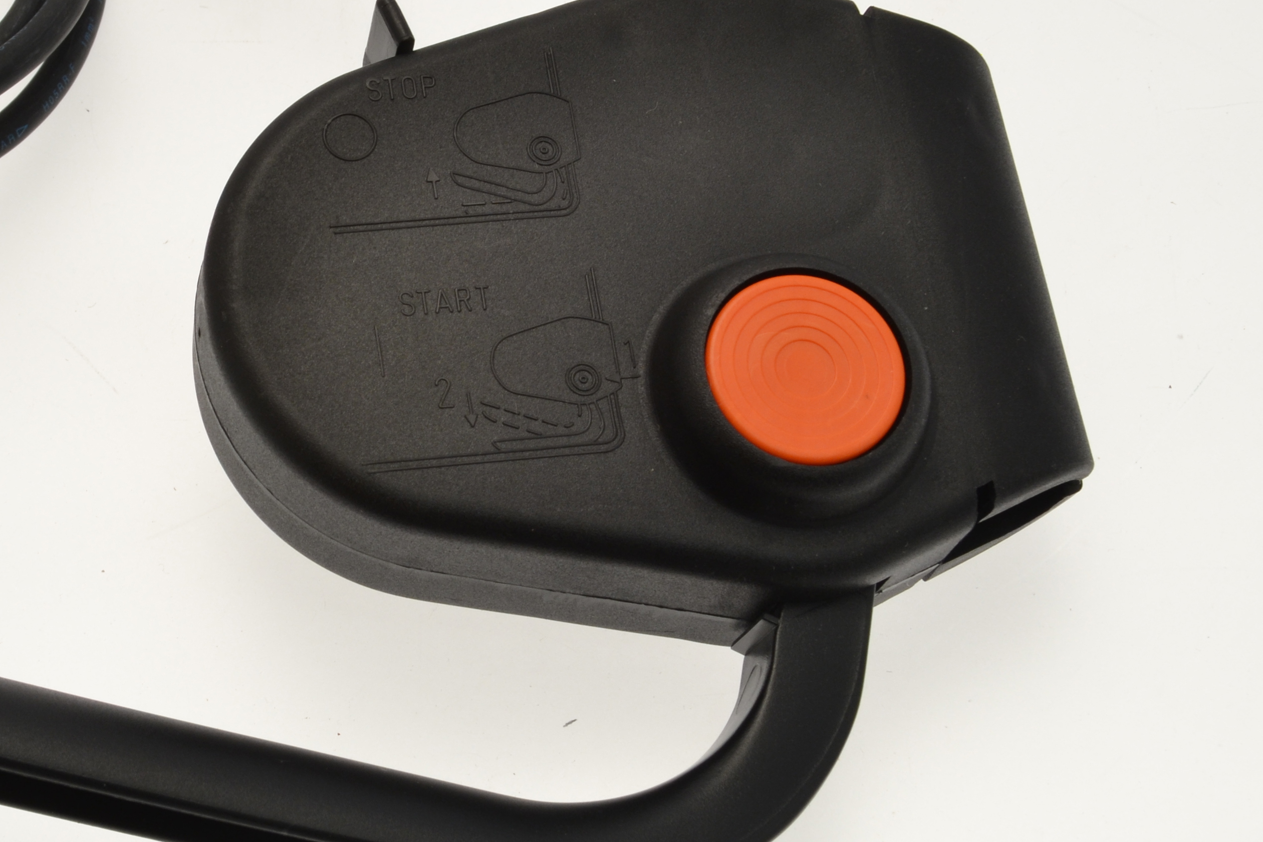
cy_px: 362
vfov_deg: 19.2
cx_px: 327
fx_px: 2491
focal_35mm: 71
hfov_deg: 28.1
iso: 200
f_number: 11
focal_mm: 26
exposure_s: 1/10
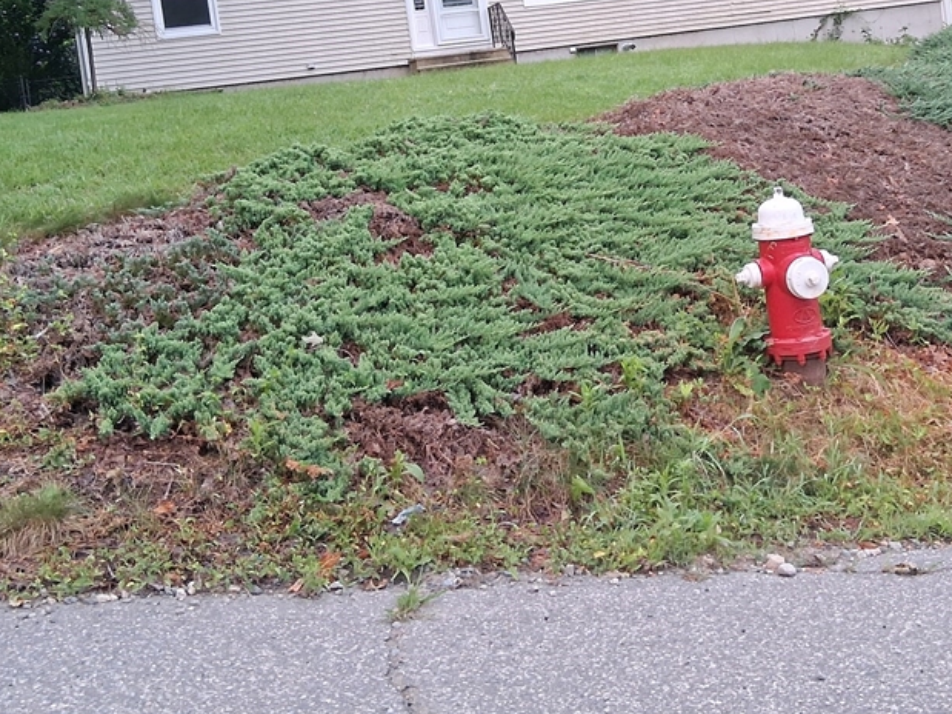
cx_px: 618
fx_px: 1182
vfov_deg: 32.6
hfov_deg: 43.4
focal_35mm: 43
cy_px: 140
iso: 250
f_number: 1.8
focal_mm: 3.98
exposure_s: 1/120
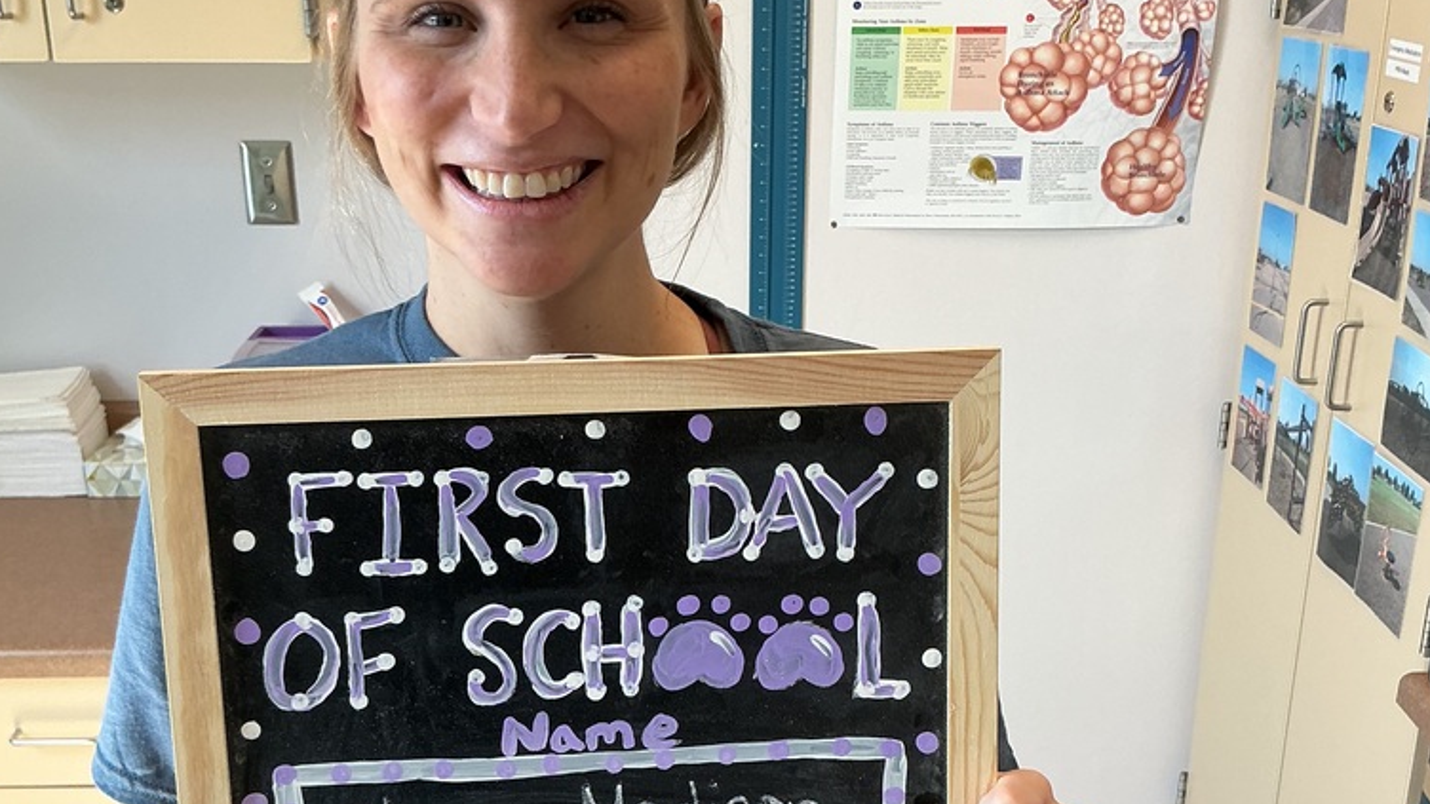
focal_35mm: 43
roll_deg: -0.2
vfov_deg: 27.6
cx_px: 705
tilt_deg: -21.7
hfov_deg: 47.4
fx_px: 1630
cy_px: 521
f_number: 1.8
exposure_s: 1/120
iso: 40
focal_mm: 3
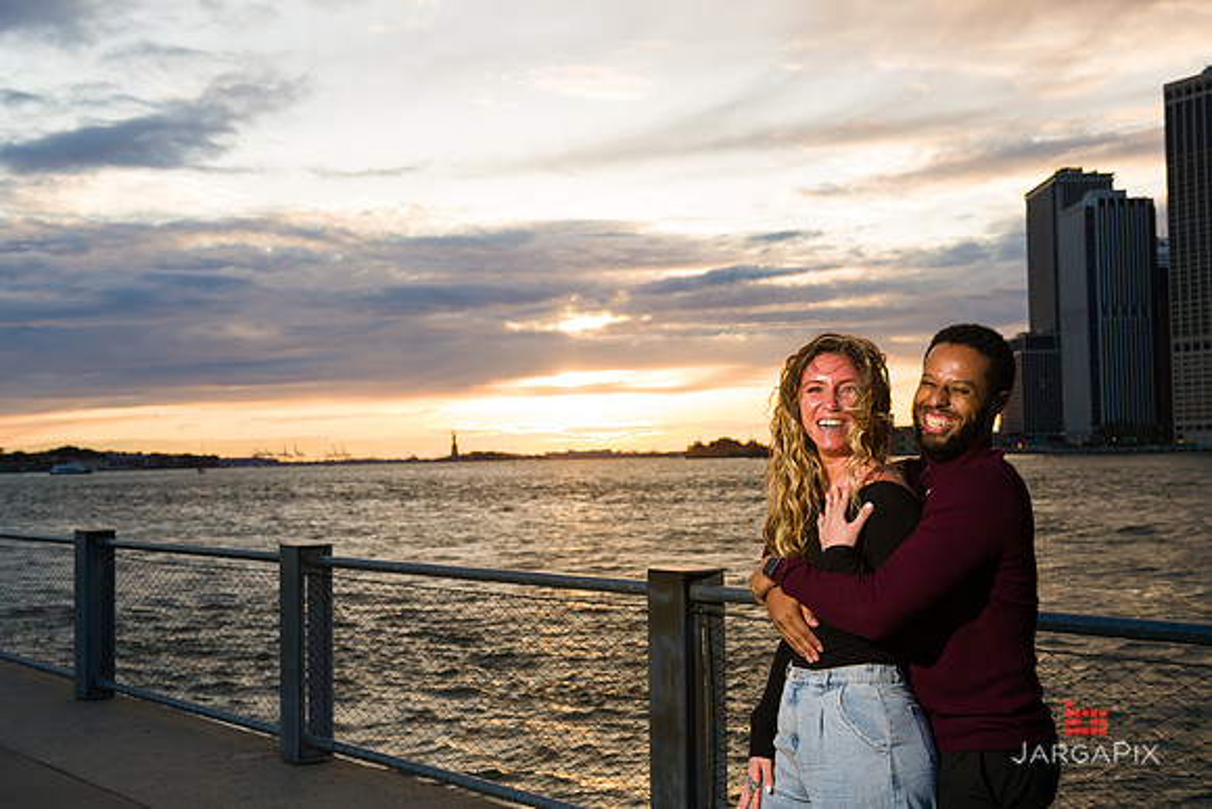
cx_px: 606
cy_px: 404
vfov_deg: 28.1
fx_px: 1616
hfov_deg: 41.1
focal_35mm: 48
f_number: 5.6
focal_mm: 48
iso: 200
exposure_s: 1/200
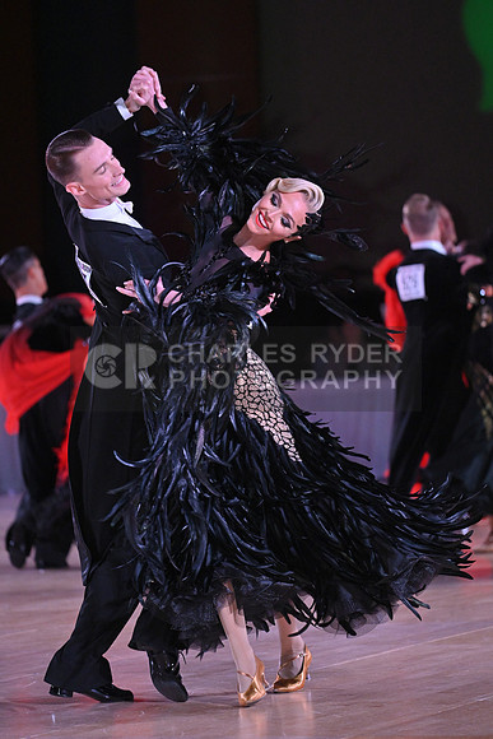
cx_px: 246
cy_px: 370
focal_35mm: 200
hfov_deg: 6.9
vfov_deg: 10.3
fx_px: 4106
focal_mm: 200
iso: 3200
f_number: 4
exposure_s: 1/400
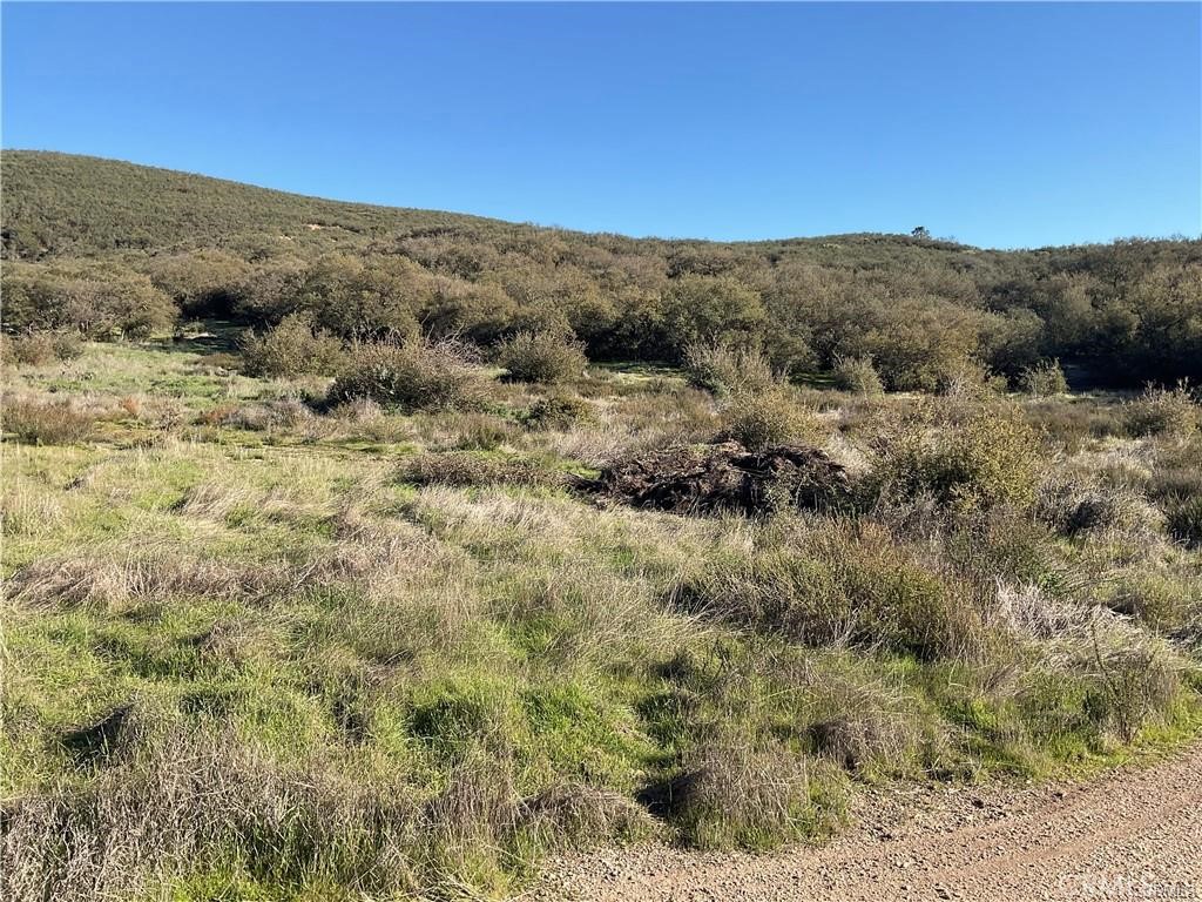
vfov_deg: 48.2
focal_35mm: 29
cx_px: 601
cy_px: 451
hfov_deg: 61.7
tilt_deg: -4.2
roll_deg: +1.7
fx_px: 1007
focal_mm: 3
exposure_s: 1/1076
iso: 16
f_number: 1.8
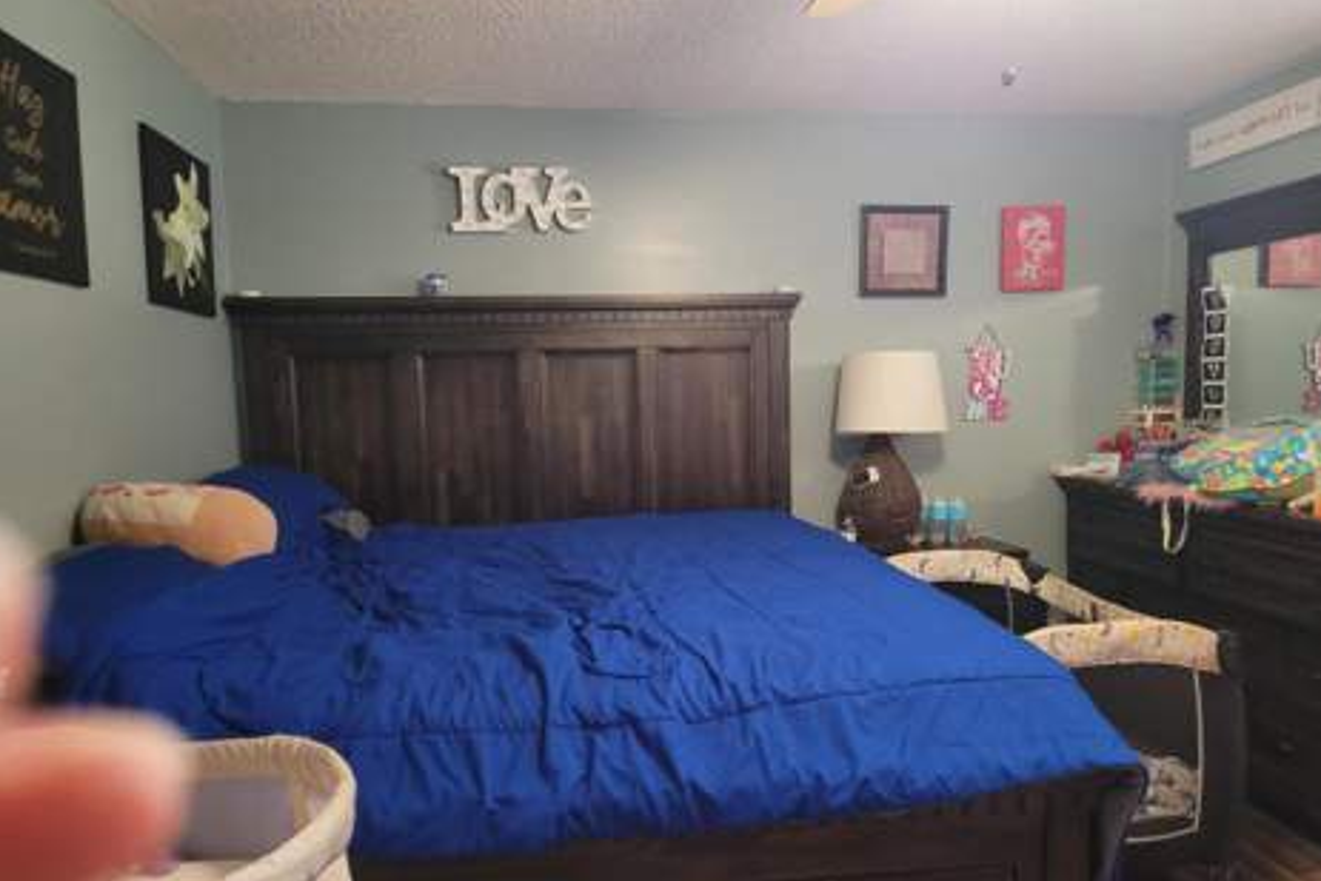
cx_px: 682
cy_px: 483
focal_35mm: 28
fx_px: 1028
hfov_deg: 65.4
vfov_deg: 46.4
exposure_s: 1/24
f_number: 1.8
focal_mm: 5
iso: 800
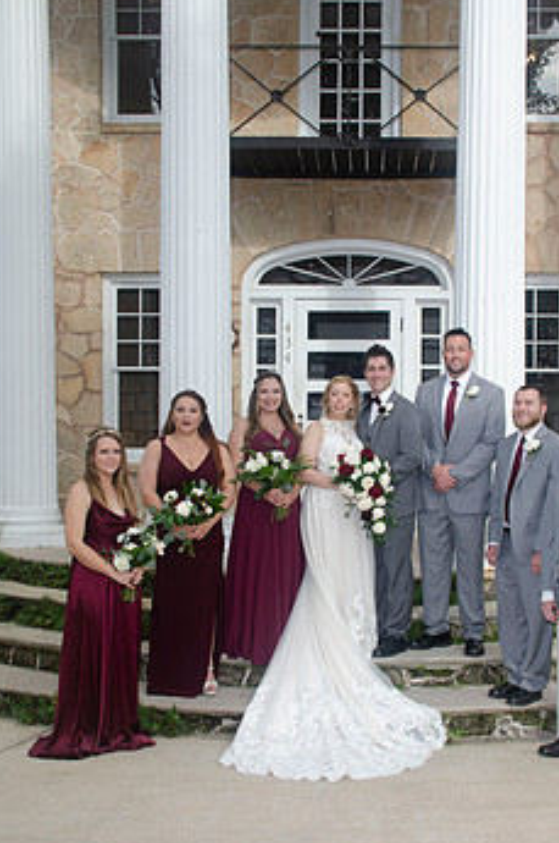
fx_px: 1004
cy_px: 472
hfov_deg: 31.0
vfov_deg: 45.4
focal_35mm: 43
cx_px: 344
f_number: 8
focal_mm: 22
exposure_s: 1/250
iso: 100
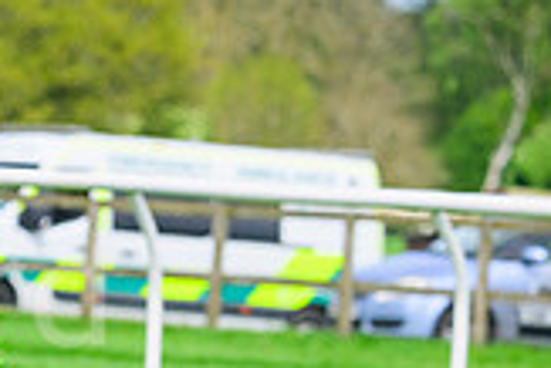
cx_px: -325
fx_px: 10371
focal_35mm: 677
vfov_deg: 2.0
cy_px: 322
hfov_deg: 3.0
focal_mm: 190
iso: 1000
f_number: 6.3
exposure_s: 1/3200
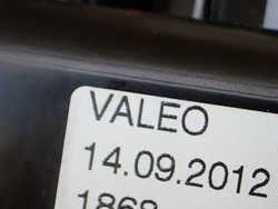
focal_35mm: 72
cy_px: 189
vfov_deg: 20.1
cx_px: 325
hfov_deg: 24.7
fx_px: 579
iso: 125
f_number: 2.3
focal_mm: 5.4
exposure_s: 1/125
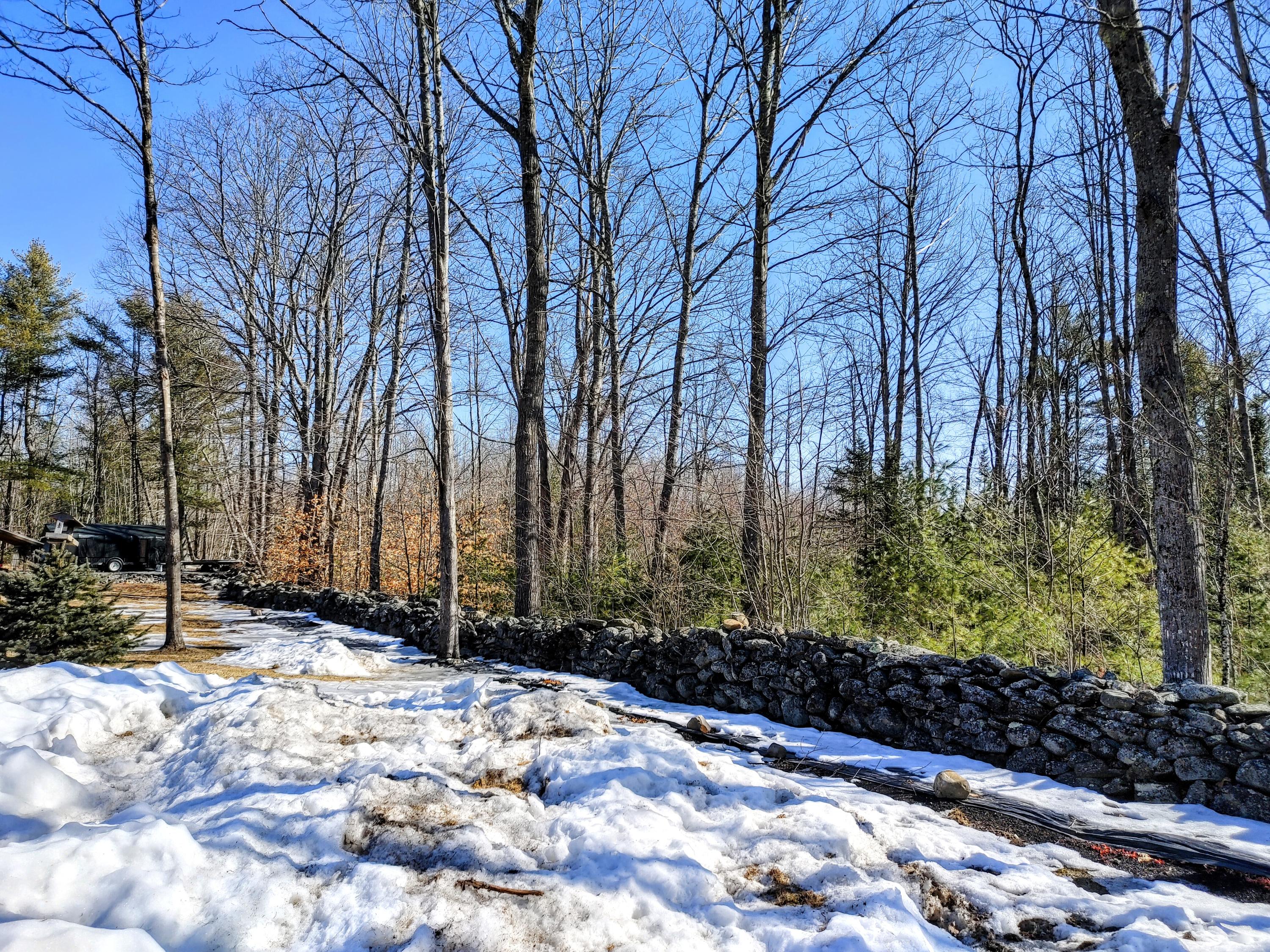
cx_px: 635
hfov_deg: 67.3
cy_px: 476
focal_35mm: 26
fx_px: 954
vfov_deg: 53.1
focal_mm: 5.58
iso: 50
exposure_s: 1/2500
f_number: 1.8
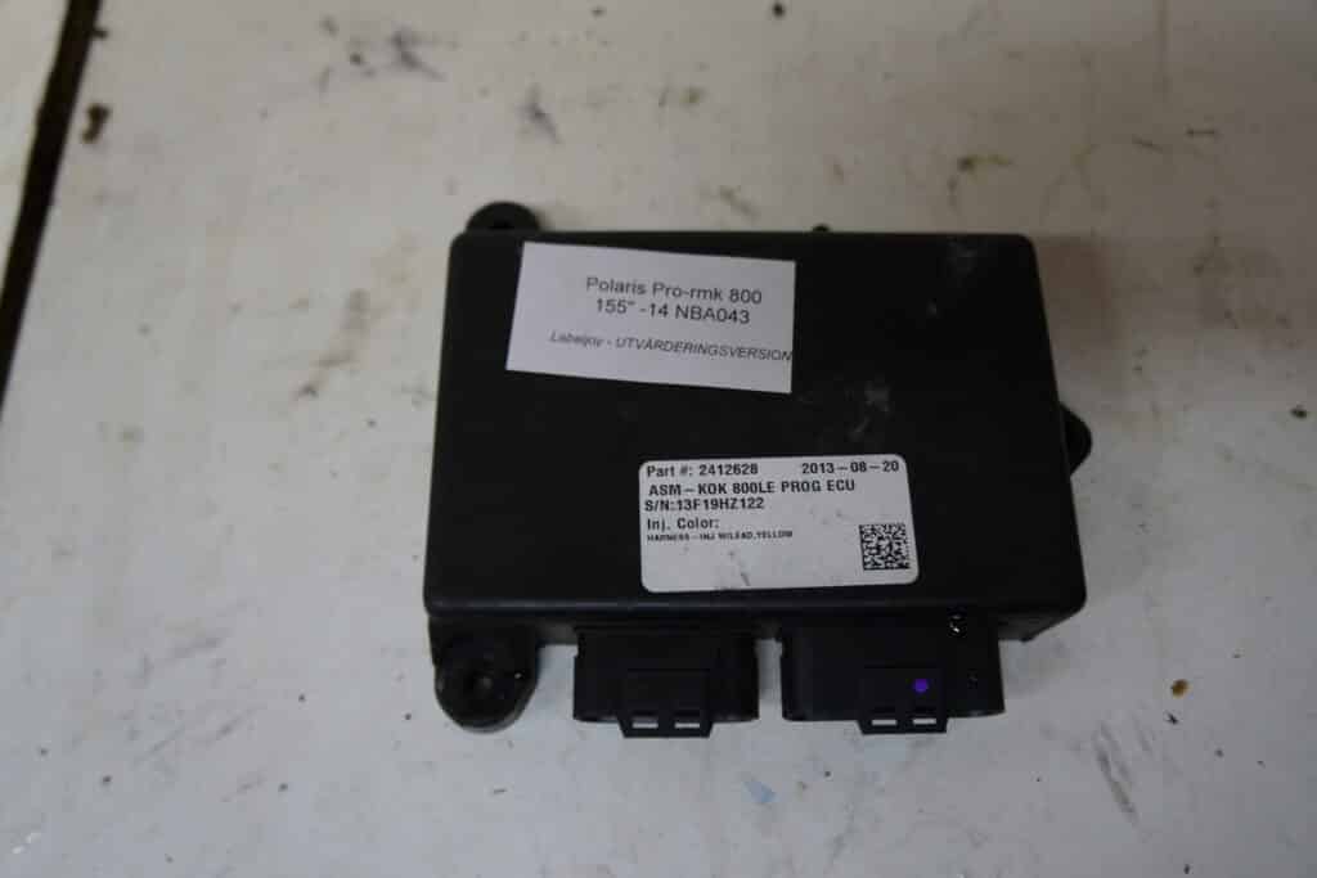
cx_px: 658
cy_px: 439
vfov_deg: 47.9
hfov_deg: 67.4
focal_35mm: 27
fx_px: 988
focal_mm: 18
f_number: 3.5
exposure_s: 1/60
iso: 1250
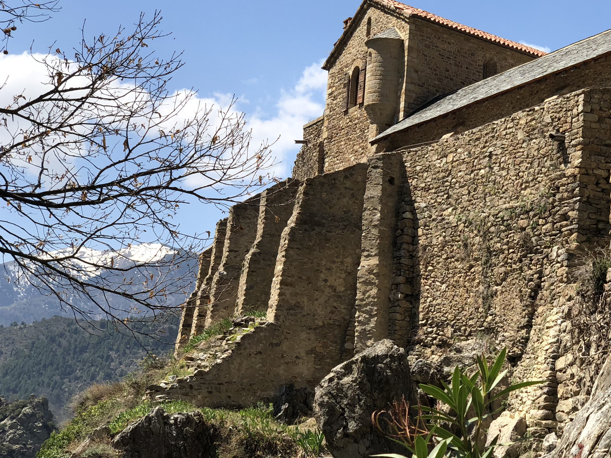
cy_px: 194
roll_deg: -2.5
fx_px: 1447
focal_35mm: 82
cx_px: 471
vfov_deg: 18.0
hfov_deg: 23.6
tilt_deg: +12.5
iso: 16
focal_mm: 6
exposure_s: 1/979
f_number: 2.4
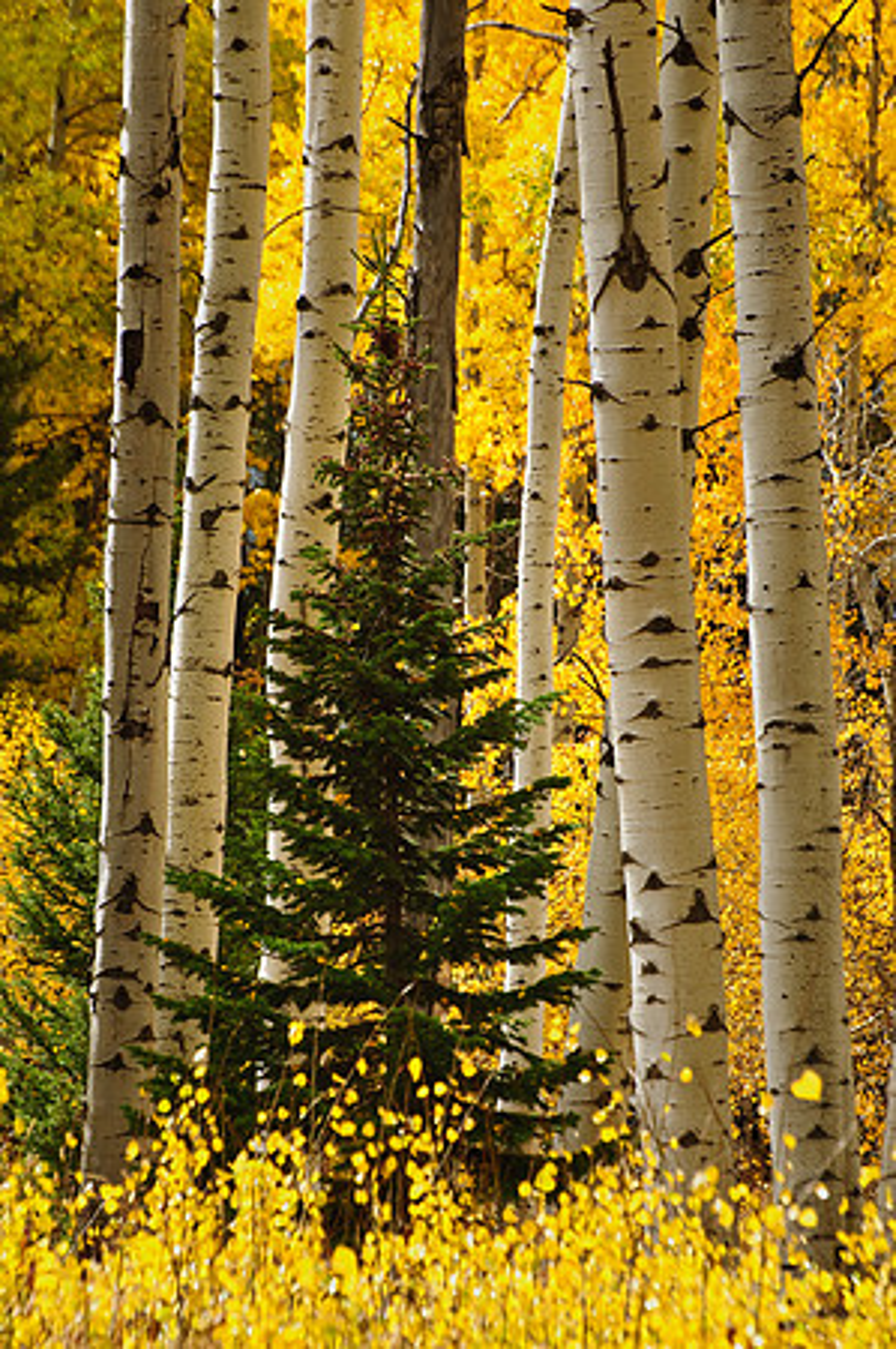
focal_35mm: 300
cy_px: 674
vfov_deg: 6.9
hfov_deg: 4.6
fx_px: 11225
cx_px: 448
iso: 100
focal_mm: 200
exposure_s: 1/100
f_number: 7.1
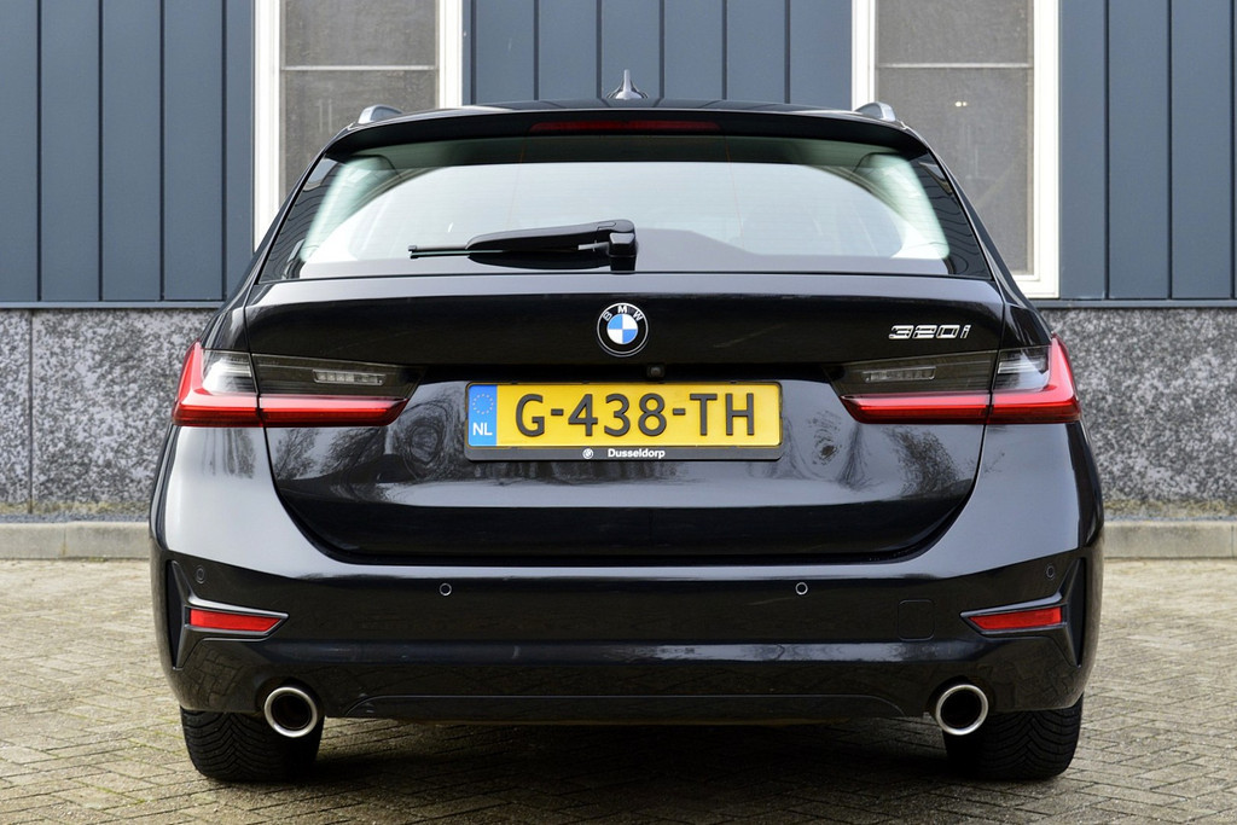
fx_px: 1959
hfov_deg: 35.0
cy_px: 412
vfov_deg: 23.8
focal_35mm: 57
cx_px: 618
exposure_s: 1/80
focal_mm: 38
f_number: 8
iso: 400
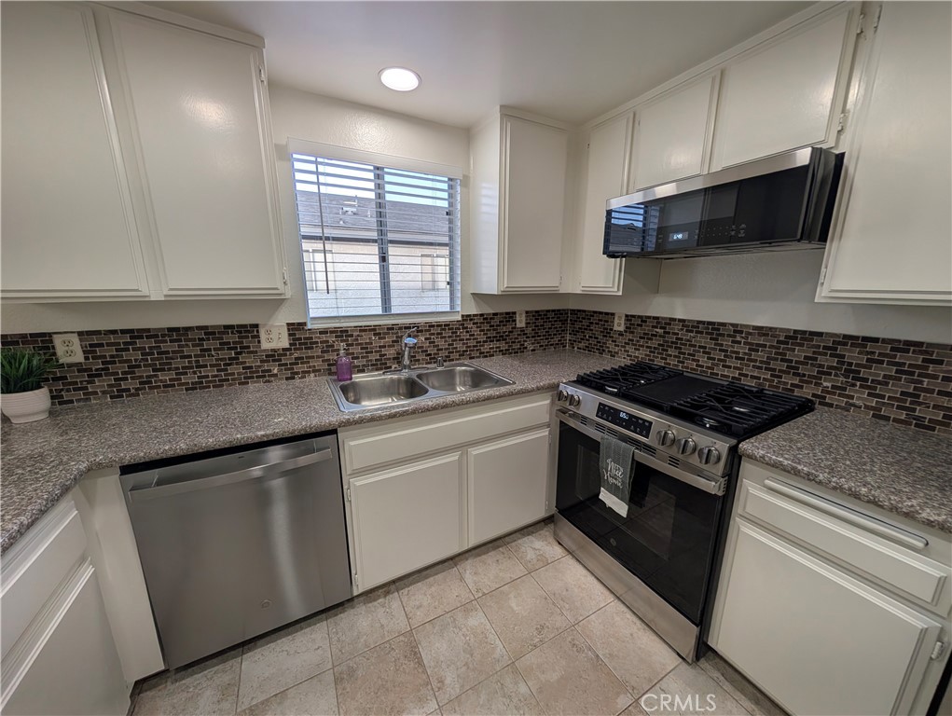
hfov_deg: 110.5
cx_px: 476
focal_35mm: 12
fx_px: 330
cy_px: 358
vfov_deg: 94.6
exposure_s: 1/393
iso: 55
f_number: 1.7
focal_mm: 2.02
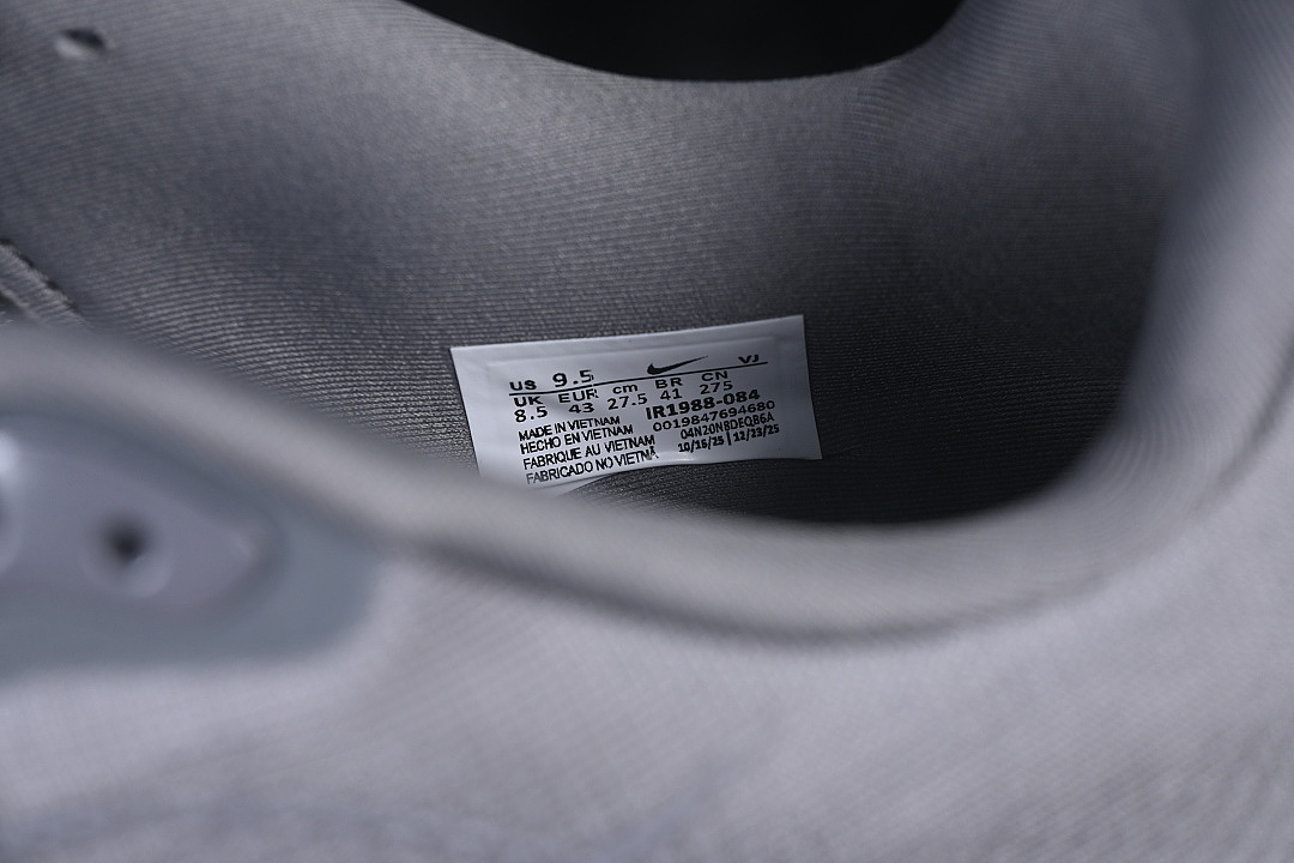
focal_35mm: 75
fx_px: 2696
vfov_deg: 18.2
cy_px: 432
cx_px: 647
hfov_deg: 27.0
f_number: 6.3
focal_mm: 50
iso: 160
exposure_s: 1/60
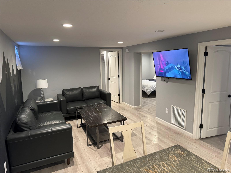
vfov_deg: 56.8
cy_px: 86
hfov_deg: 71.6
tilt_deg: -9.6
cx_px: 116
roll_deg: +1.6
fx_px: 160
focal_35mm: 24
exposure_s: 1/60
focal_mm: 6.76
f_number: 1.78
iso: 320
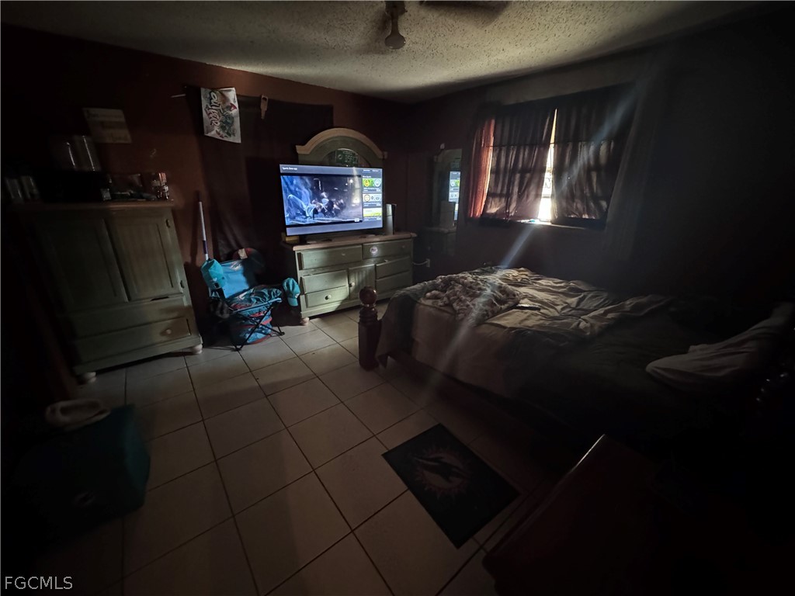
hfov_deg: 102.1
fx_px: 322
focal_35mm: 14
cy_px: 298
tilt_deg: -20.4
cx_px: 398
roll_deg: -0.9
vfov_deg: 85.7
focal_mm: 2.22
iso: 2000
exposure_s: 1/30
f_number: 2.2
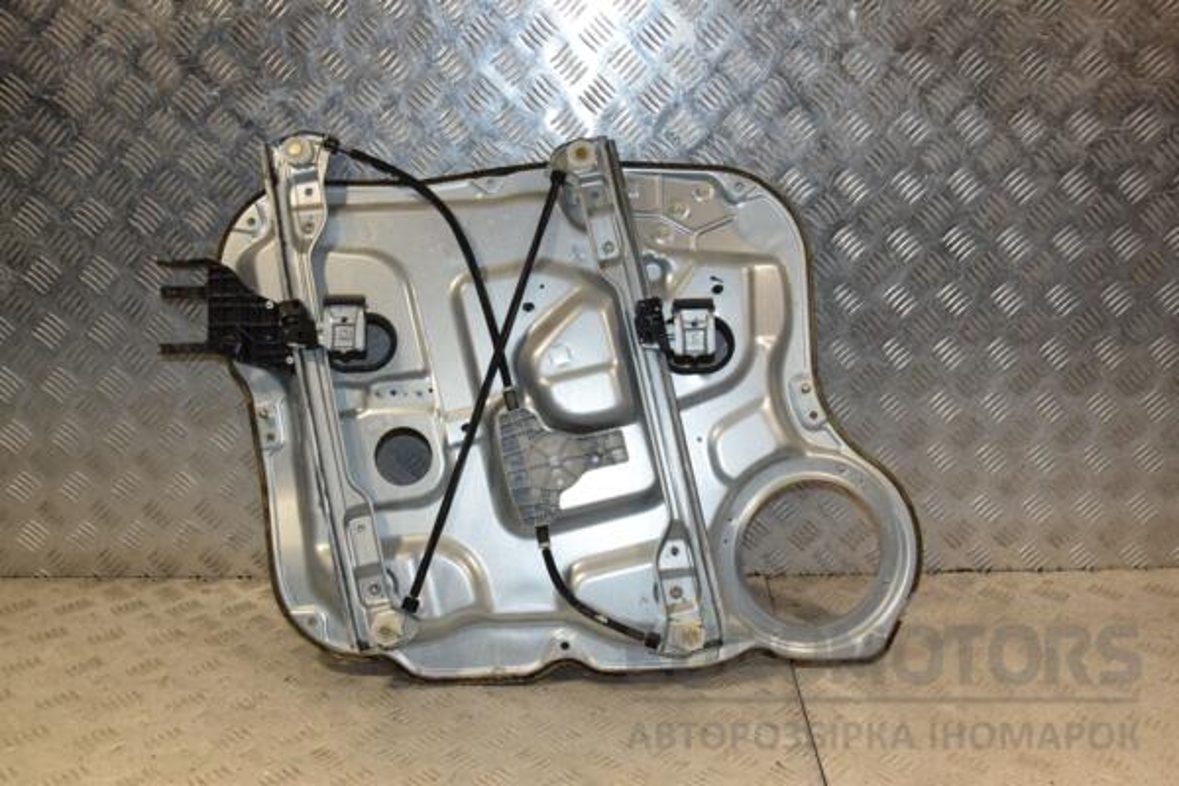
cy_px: 393
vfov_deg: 36.9
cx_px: 590
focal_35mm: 36
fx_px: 1179
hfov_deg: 53.1
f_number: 8
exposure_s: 1/200
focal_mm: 24
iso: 800
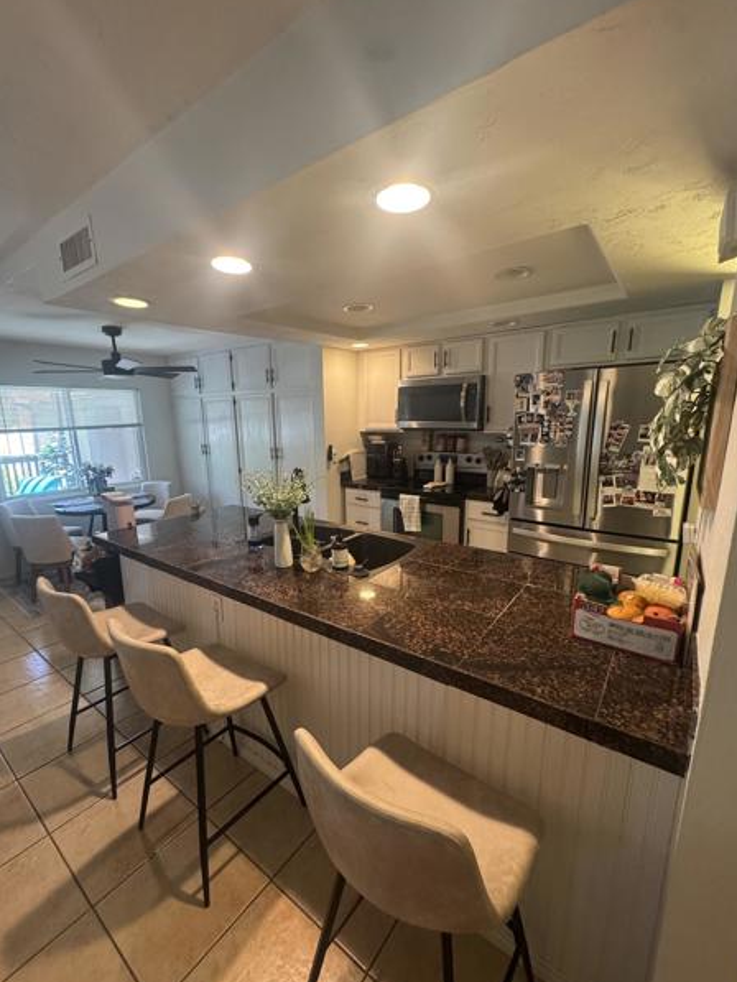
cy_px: 507
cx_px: 355
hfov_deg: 81.7
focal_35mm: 15
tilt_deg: -11.7
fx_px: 426
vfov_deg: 98.1
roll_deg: +1.2
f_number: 2.2
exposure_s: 1/60
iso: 320
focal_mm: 2.22
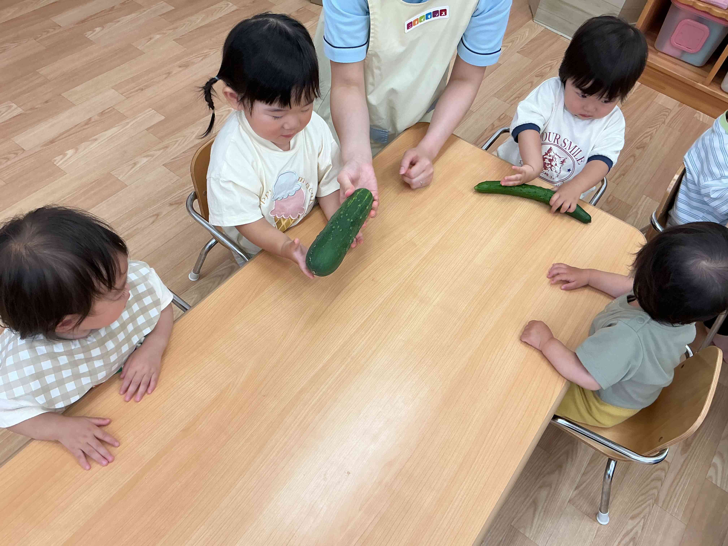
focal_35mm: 29
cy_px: 273
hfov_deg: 61.7
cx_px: 364
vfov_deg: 48.2
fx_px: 610
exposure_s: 1/120
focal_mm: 3
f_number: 1.8
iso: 50
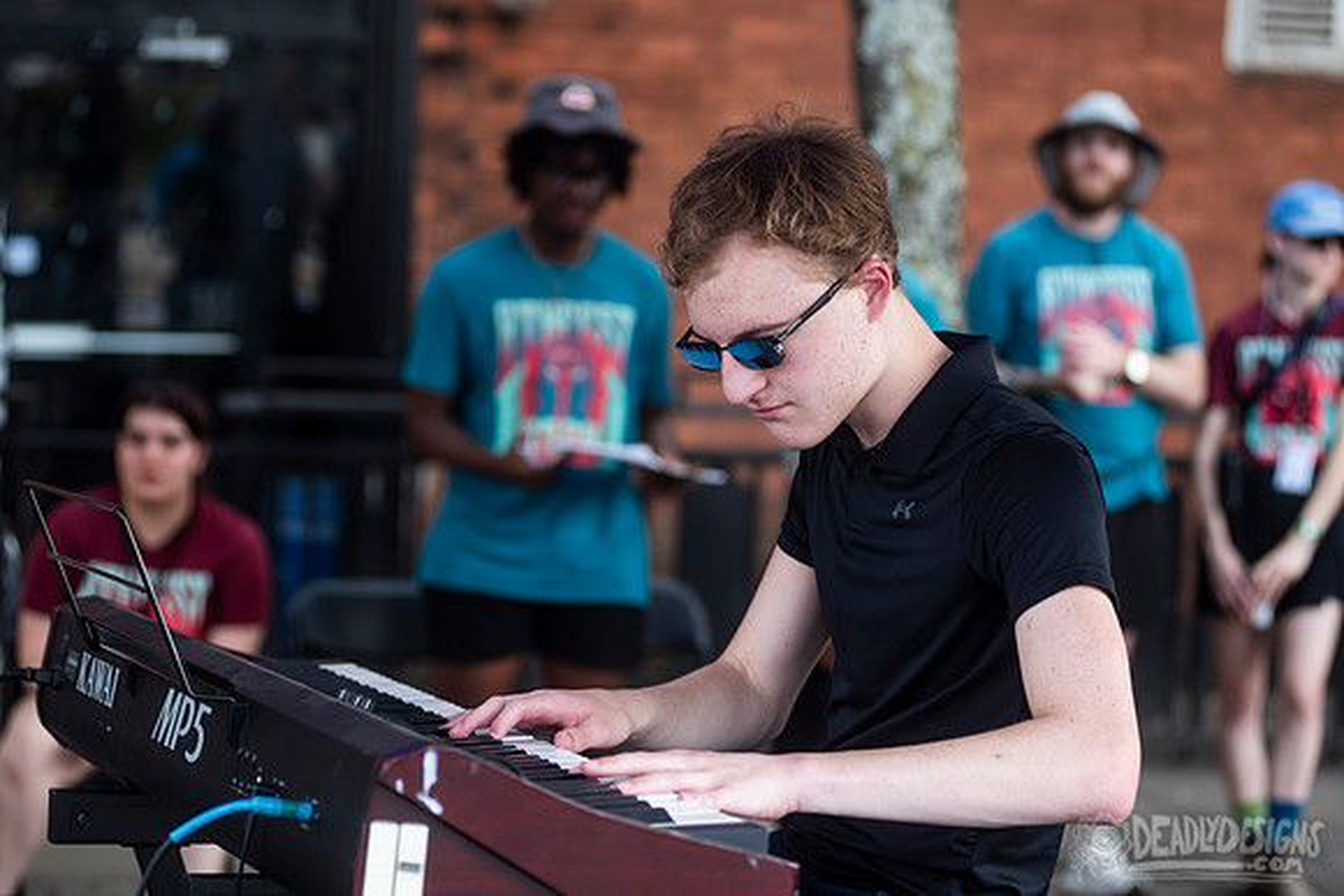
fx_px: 3643
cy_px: 388
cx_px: 672
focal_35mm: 98
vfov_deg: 14.0
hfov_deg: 20.9
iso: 200
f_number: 4
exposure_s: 1/160
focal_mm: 86
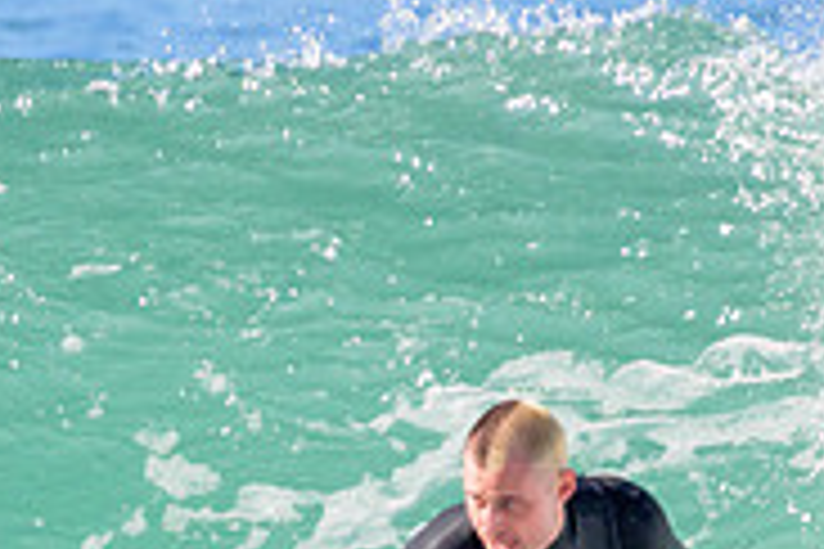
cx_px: 166
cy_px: 763
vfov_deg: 0.5
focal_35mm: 2879
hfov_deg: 0.7
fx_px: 65892
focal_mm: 800
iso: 1800
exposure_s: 1/2000
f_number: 11
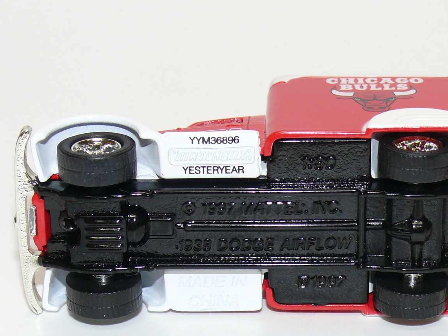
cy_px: 172
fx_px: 1682
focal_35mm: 130
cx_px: 265
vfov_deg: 11.4
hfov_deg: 15.2
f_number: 4
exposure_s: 1/30
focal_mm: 12.7
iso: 100
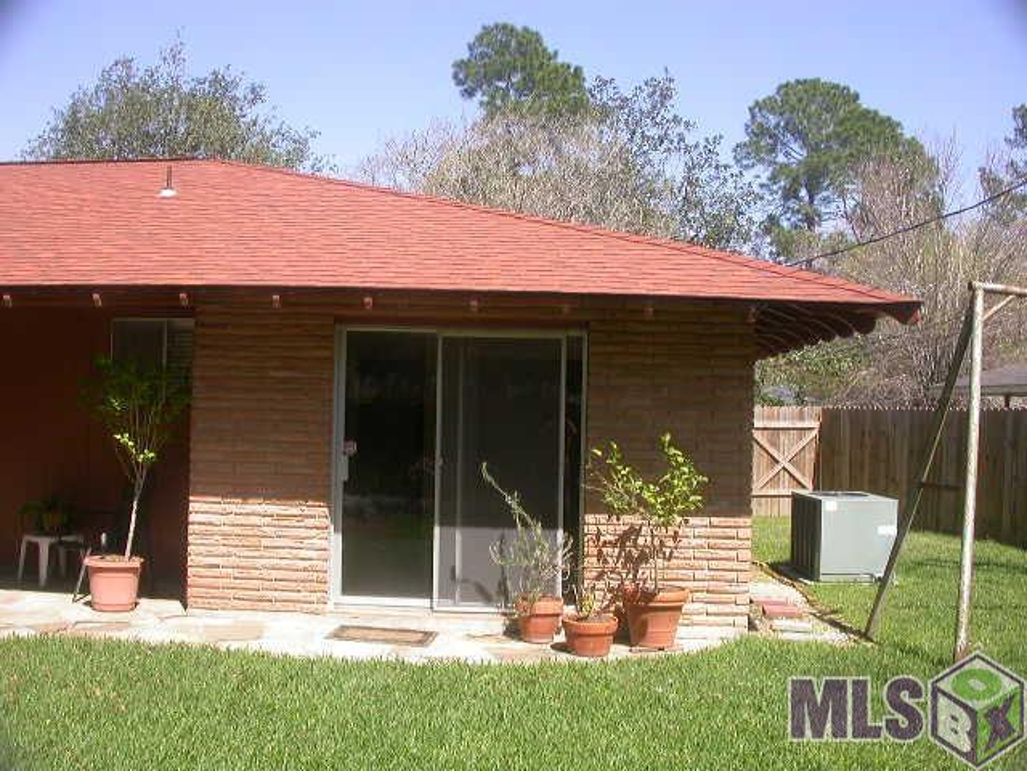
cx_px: 514
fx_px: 1127
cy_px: 386
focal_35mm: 38
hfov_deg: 49.0
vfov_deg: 37.7
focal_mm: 7.85
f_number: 6
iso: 100
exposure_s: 1/231
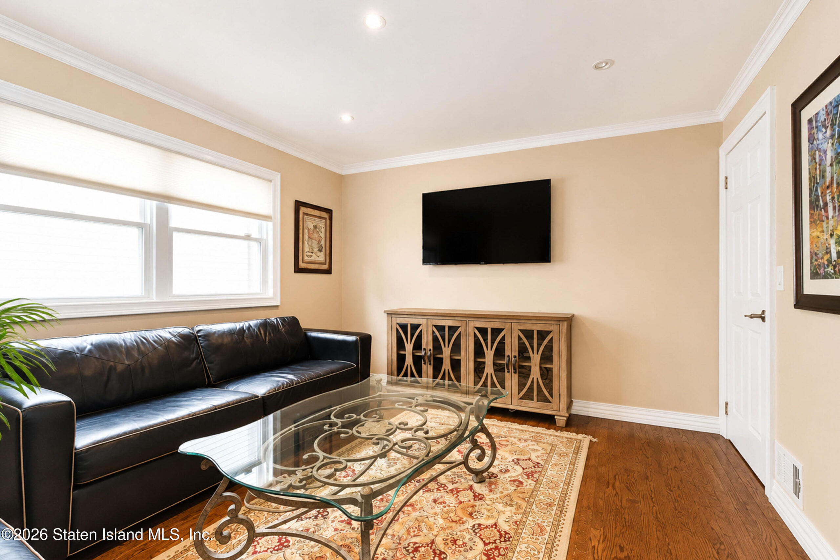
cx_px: 420
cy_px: 280
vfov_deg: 77.3
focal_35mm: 15
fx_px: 350
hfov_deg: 100.4
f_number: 6.4
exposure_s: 1/80
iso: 1600
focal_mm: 10
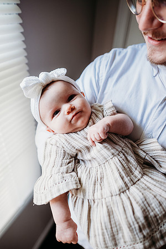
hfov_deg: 53.1
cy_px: 124
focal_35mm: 24
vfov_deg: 73.7
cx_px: 83
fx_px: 166
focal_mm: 24
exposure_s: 1/200
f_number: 2.5
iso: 320
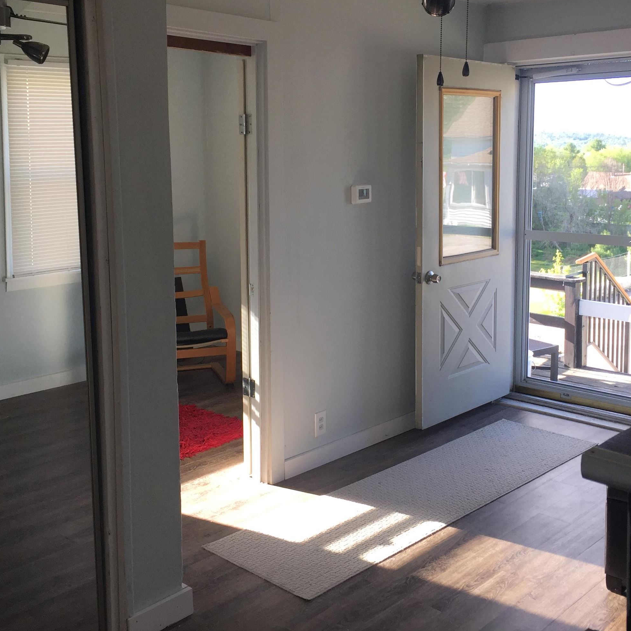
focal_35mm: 40
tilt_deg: -9.3
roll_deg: -1.5
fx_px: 825
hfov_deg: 41.8
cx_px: 362
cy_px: 275
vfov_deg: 41.8
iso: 50
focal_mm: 4.15
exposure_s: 1/120
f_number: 2.2
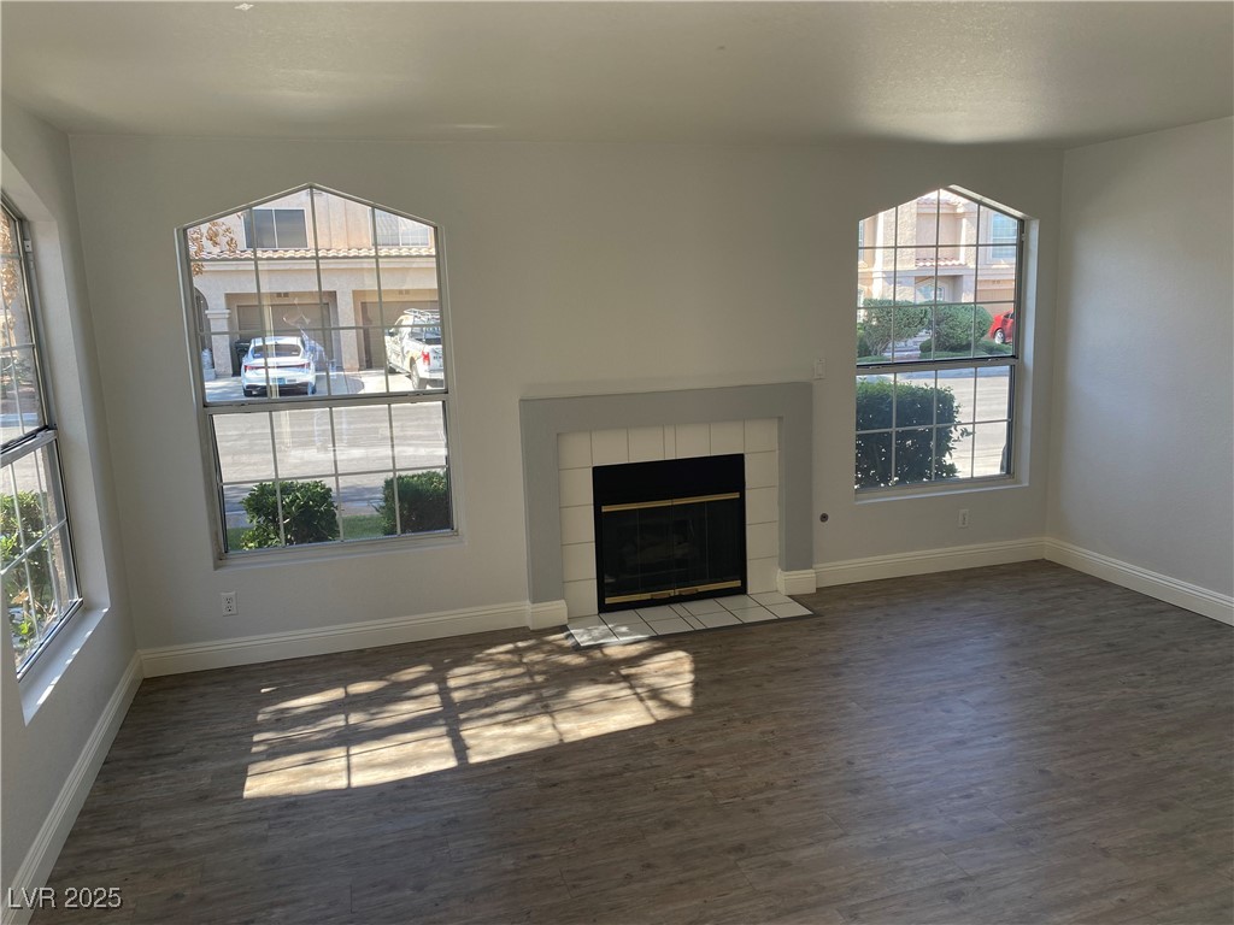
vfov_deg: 53.1
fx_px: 927
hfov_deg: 67.3
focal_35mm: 26
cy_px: 462
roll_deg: +1.7
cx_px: 617
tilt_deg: -11.9
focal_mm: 4.25
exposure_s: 1/173
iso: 32
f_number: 1.8
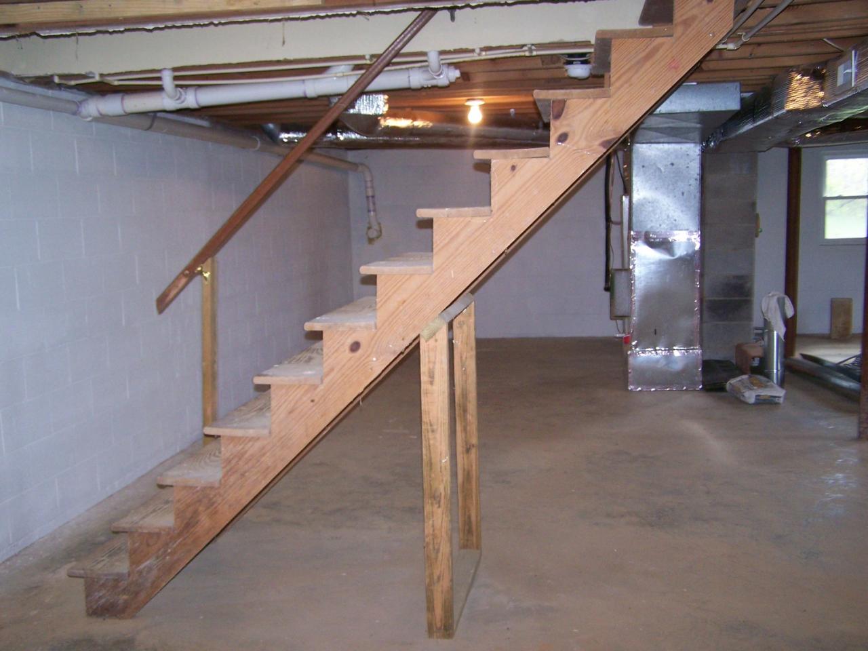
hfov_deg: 49.0
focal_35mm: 38
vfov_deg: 37.7
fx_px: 953
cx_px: 434
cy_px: 326
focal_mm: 6.3
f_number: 2.8
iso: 160
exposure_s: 1/60
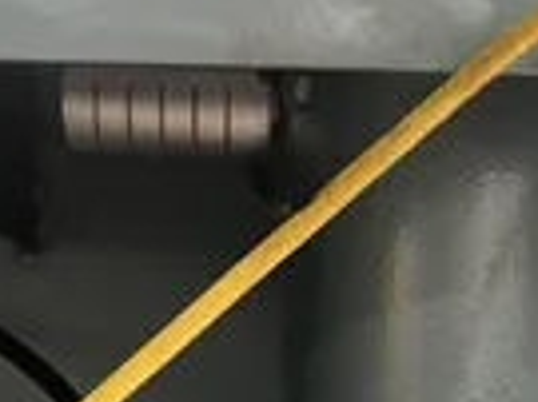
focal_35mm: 77
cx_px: 299
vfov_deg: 17.6
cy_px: 561
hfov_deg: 25.3
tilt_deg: -6.2
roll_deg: -2.6
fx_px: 1196
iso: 640
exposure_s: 1/30
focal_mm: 5.7
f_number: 1.5
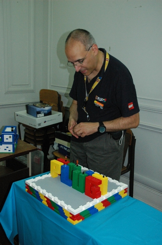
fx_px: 244
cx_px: 81
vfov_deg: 53.2
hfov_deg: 36.8
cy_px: 122
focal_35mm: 36
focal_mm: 24
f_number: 5
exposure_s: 1/60
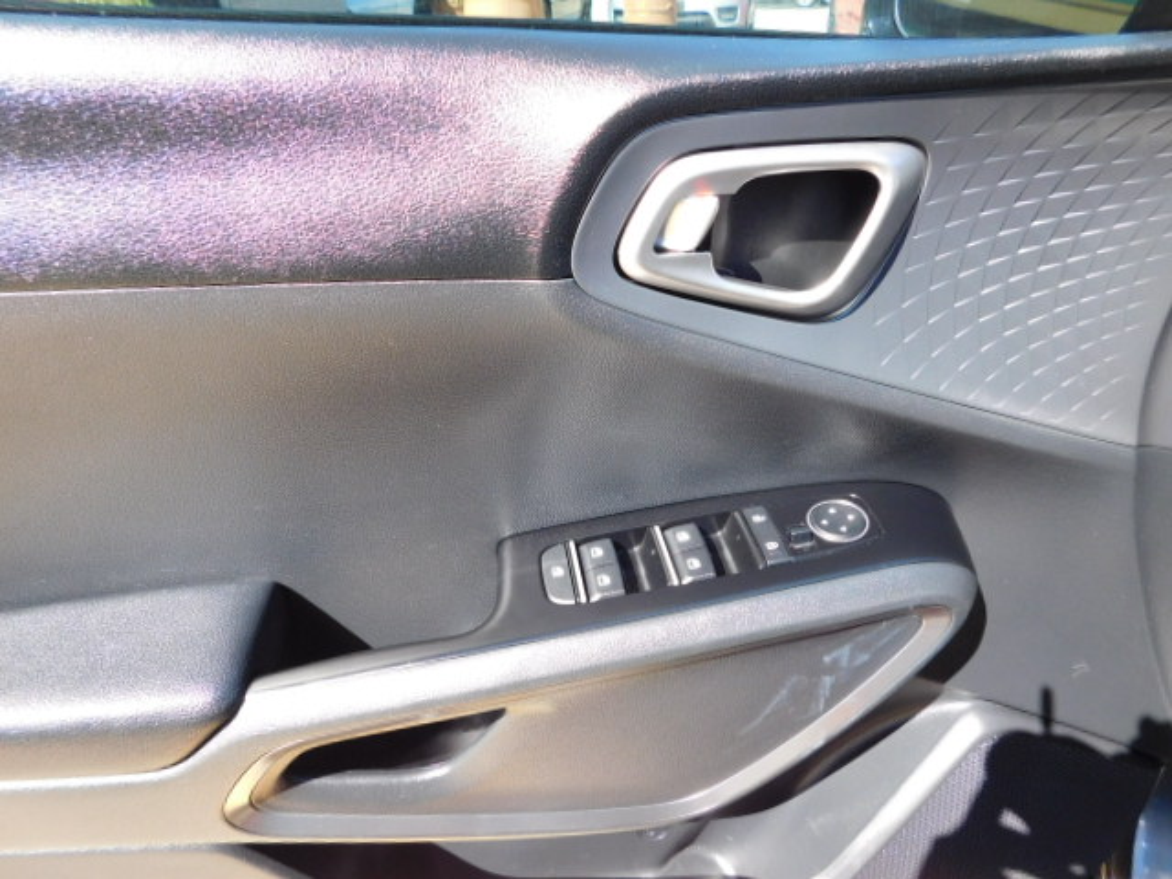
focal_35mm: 23
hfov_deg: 73.9
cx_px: 586
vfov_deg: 58.9
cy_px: 440
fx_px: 779
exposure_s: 1/160
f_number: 3
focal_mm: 4
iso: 125
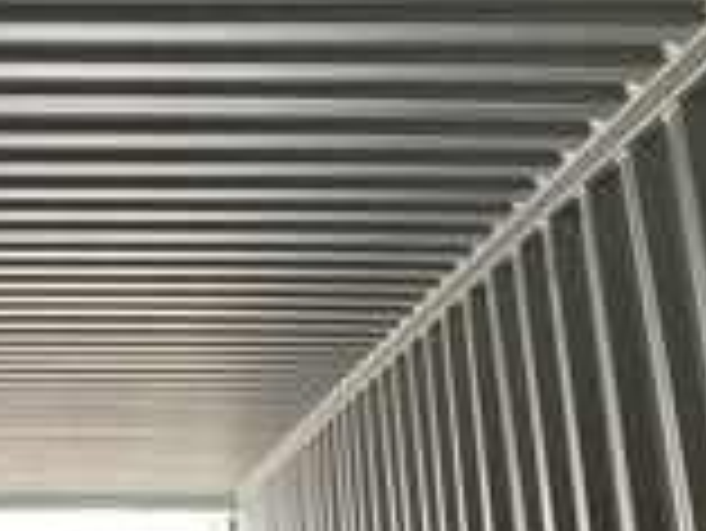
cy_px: 9
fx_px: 1510
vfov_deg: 19.4
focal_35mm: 74
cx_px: 81
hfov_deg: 25.5
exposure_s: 1/110
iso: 64
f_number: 1.8
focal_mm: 3
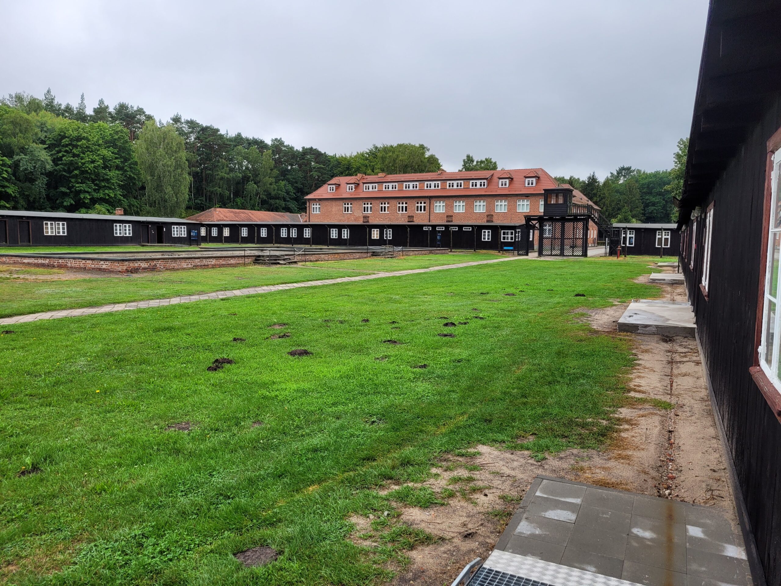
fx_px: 587
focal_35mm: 26
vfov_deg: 53.1
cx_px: 390
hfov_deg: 67.3
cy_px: 293
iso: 40
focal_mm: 5.4
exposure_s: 1/203
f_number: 1.8
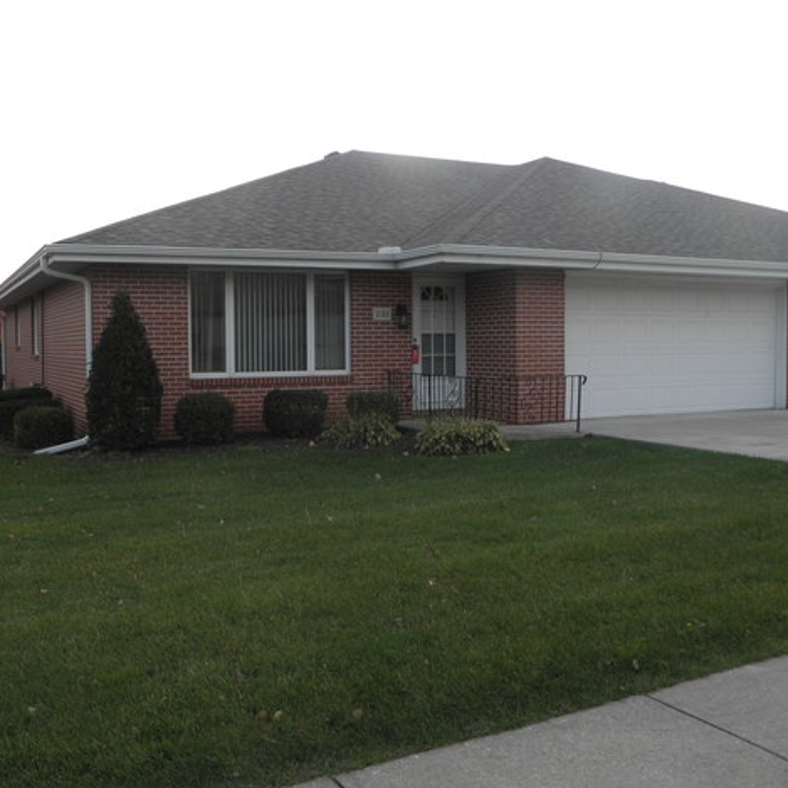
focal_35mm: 35
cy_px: 391
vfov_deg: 47.2
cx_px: 297
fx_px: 901
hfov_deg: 46.8
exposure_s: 1/30
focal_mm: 5.16
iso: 64
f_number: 2.9
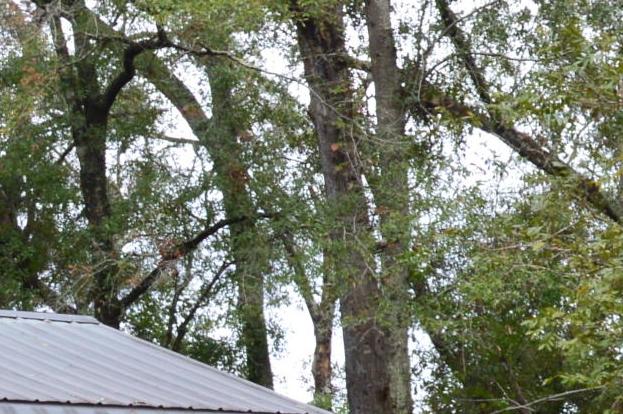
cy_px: 561
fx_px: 3620
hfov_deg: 9.7
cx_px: -42
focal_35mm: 209
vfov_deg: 6.5
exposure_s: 1/125
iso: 400
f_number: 9
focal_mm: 29
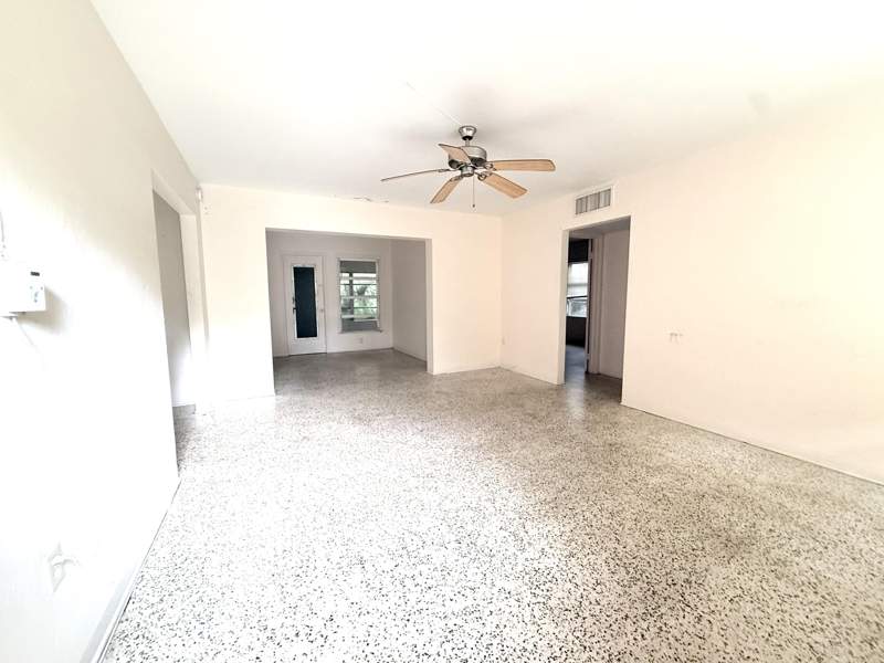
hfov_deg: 102.1
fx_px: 358
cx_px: 442
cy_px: 332
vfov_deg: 85.7
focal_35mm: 14
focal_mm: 2.22
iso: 400
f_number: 2.2
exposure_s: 1/60
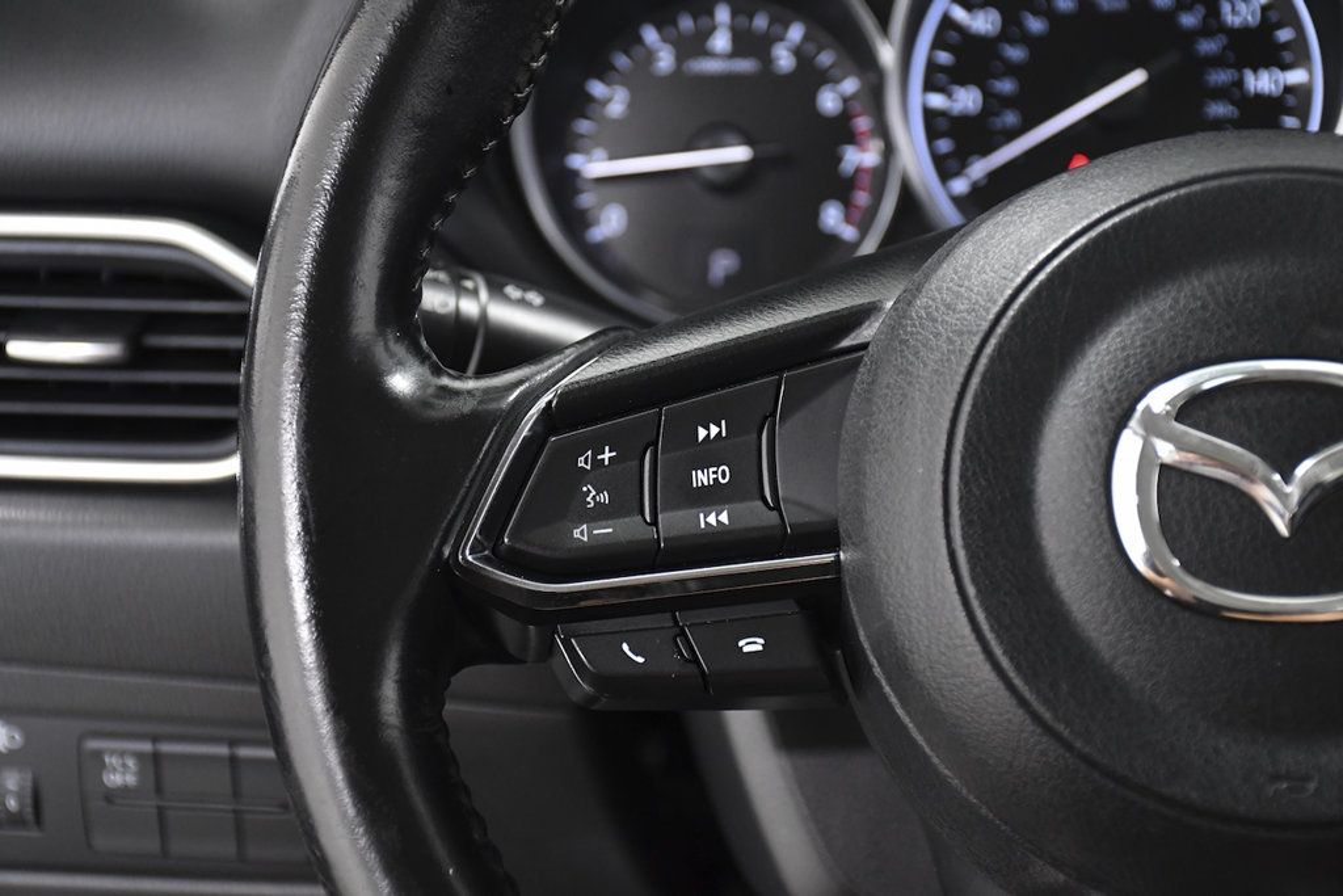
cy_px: 448
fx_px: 2910
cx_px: 672
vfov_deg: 17.5
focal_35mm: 78
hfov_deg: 26.0
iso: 2500
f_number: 4.8
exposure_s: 1/160
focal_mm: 52
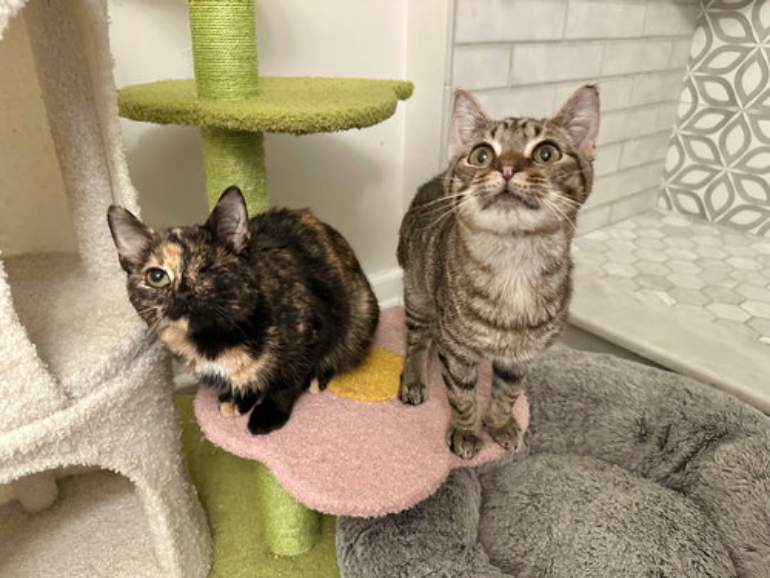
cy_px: 289
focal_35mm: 24
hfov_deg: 71.6
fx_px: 534
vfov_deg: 56.8
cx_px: 385
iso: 800
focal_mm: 6.86
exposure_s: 1/60
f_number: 1.78
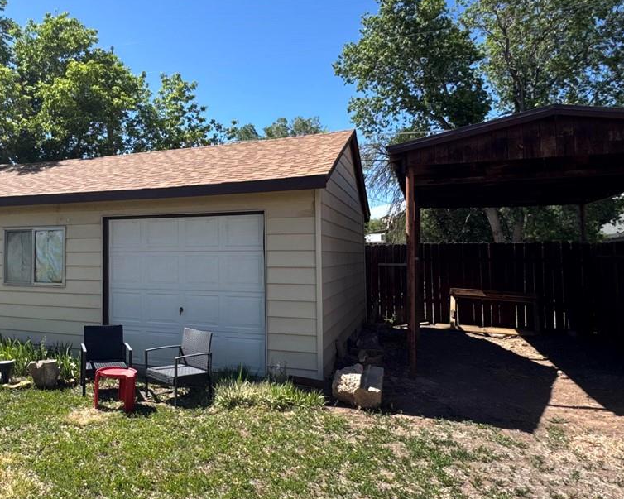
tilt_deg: +3.7
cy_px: 223
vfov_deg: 49.9
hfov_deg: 57.3
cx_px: 152
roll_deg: +0.0
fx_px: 536
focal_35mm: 29
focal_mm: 2.22
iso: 50
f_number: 2.2
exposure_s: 1/1063
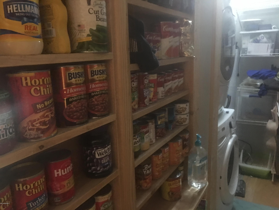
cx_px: 140
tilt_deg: -11.2
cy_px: 105
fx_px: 234
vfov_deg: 48.2
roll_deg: +2.4
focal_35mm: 29
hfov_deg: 61.7
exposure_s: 1/4
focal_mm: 4.15
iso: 100
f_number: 2.2
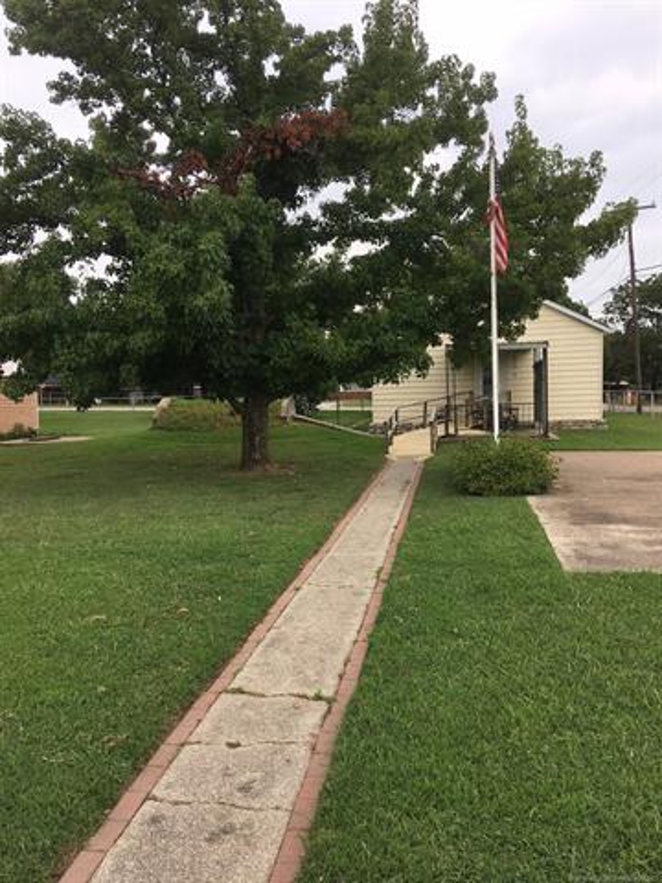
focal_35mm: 29
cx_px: 331
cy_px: 442
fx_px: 739
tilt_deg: -2.3
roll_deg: +2.4
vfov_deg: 61.7
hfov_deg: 48.2
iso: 25
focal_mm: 4.15
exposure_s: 1/430
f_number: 2.2
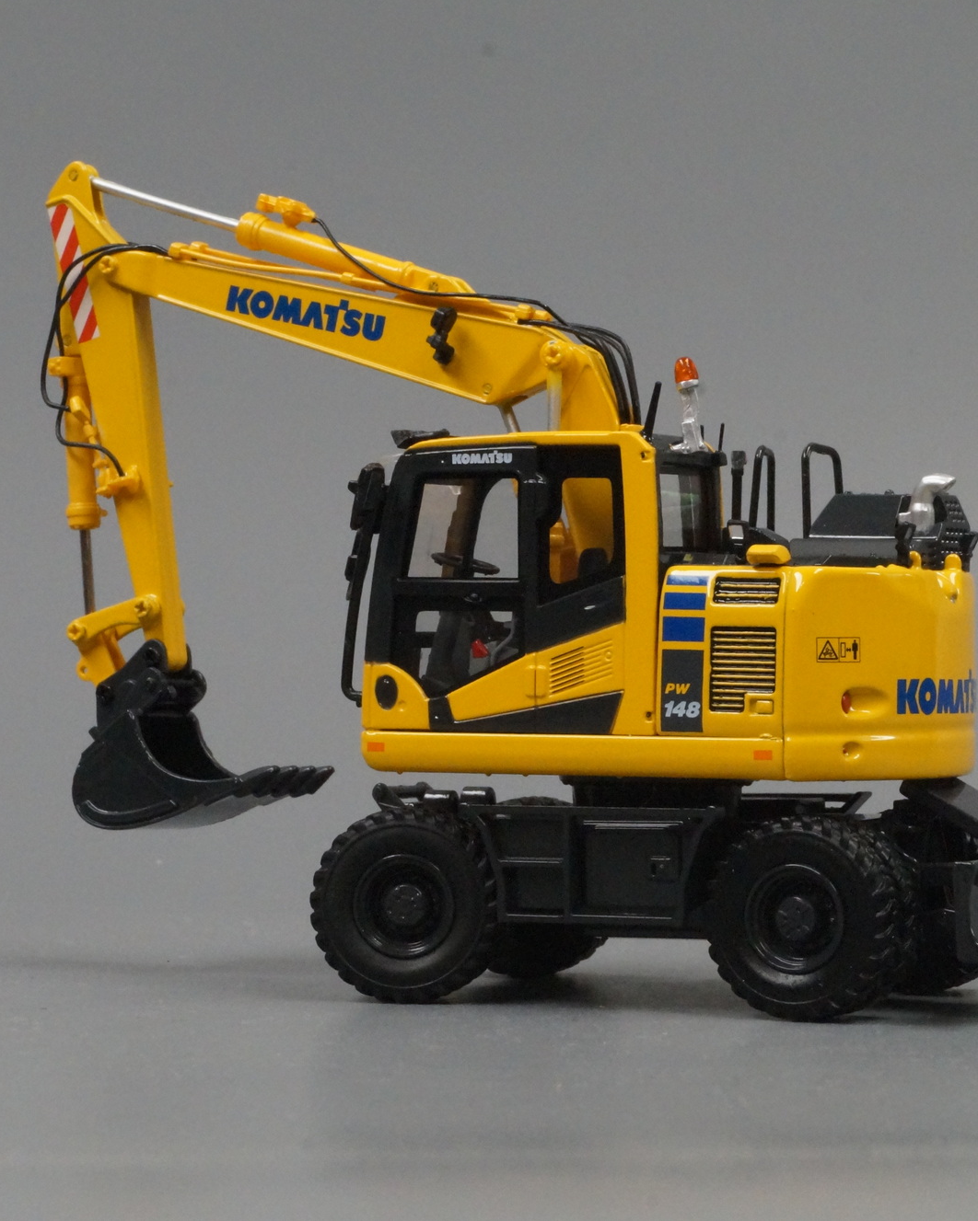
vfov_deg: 18.1
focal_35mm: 106
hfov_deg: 14.5
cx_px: 470
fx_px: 3834
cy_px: 610
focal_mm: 50
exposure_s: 1/15
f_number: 20
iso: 3200
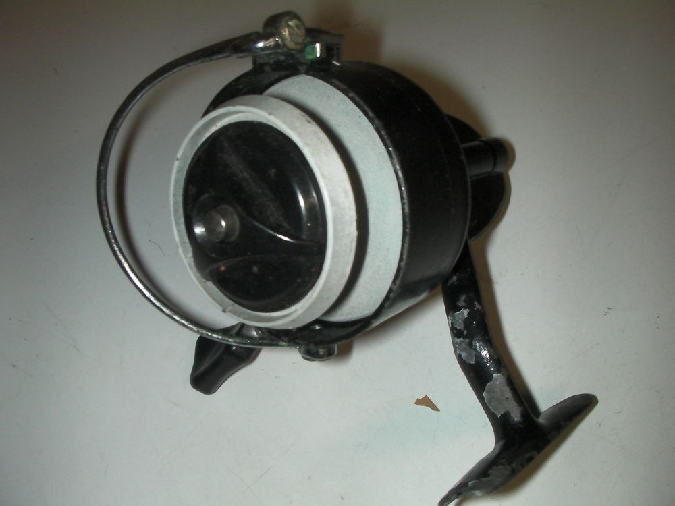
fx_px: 741
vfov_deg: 37.7
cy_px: 253
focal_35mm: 38
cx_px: 338
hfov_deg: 49.0
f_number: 5.6
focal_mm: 6.3
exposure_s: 1/30
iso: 200
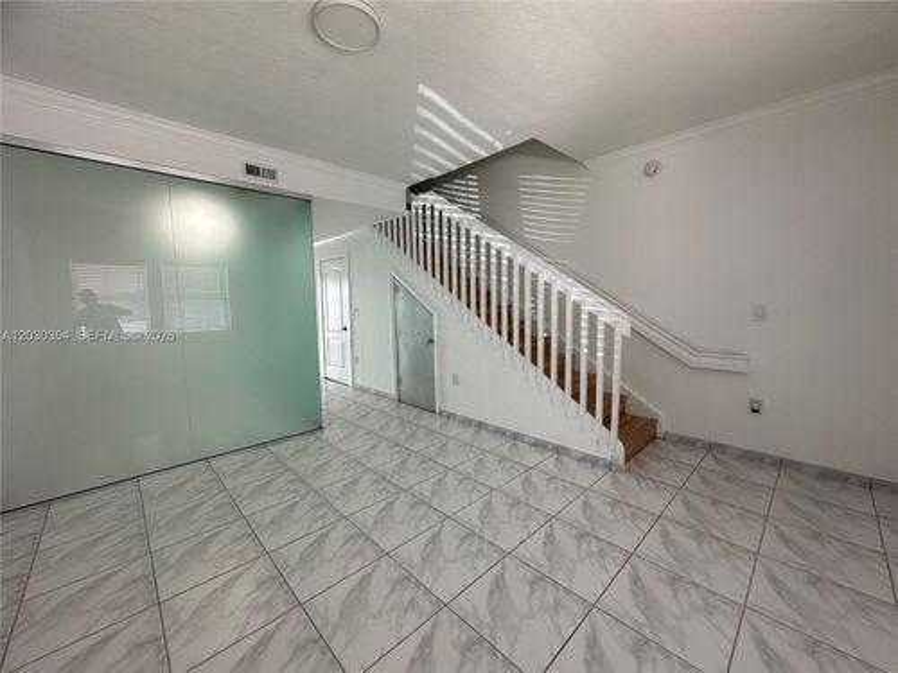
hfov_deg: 102.1
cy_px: 336
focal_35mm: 14
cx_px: 449
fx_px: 363
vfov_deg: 85.7
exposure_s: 1/99
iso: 125
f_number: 2.2
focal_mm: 2.22
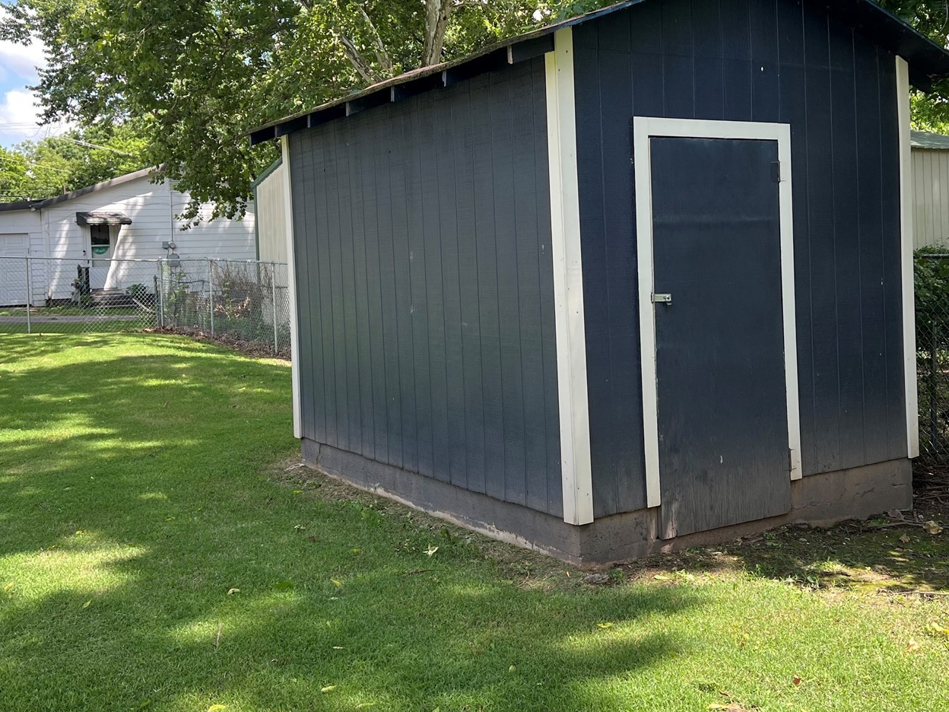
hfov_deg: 46.6
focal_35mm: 40
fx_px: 1097
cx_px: 552
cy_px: 273
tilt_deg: -0.7
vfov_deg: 35.8
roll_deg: +3.4
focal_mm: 5.7
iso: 50
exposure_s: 1/567
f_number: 1.5
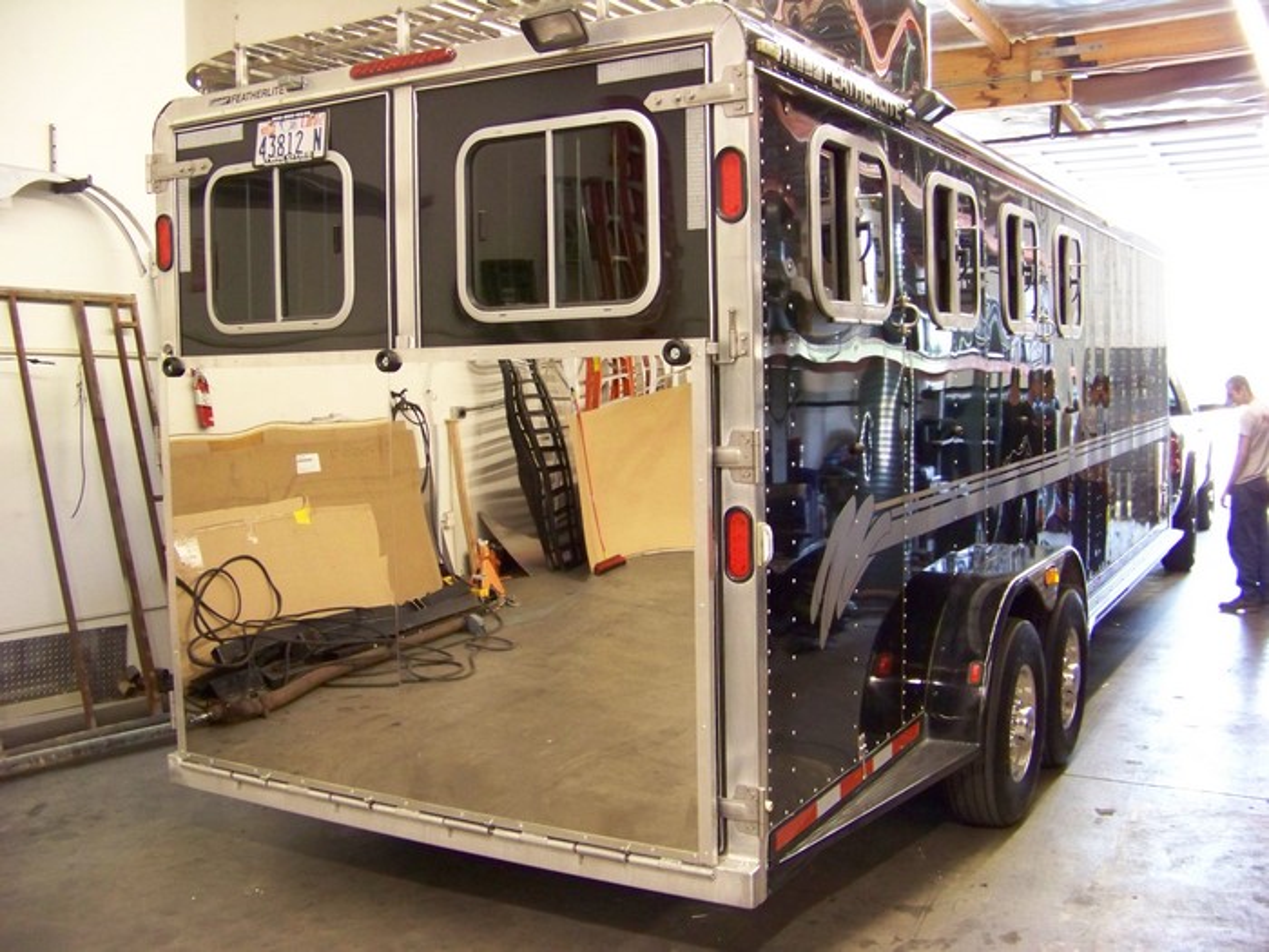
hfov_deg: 51.4
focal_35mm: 36
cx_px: 634
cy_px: 476
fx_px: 1320
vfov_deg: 39.7
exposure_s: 1/20
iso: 400
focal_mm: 5.85
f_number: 2.8
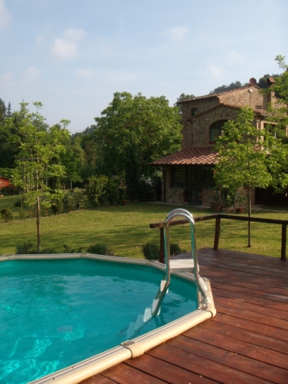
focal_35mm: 38
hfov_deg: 37.7
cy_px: 192
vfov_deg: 49.0
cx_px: 144
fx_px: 422
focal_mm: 6.4
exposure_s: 1/323
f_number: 5.7
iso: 64
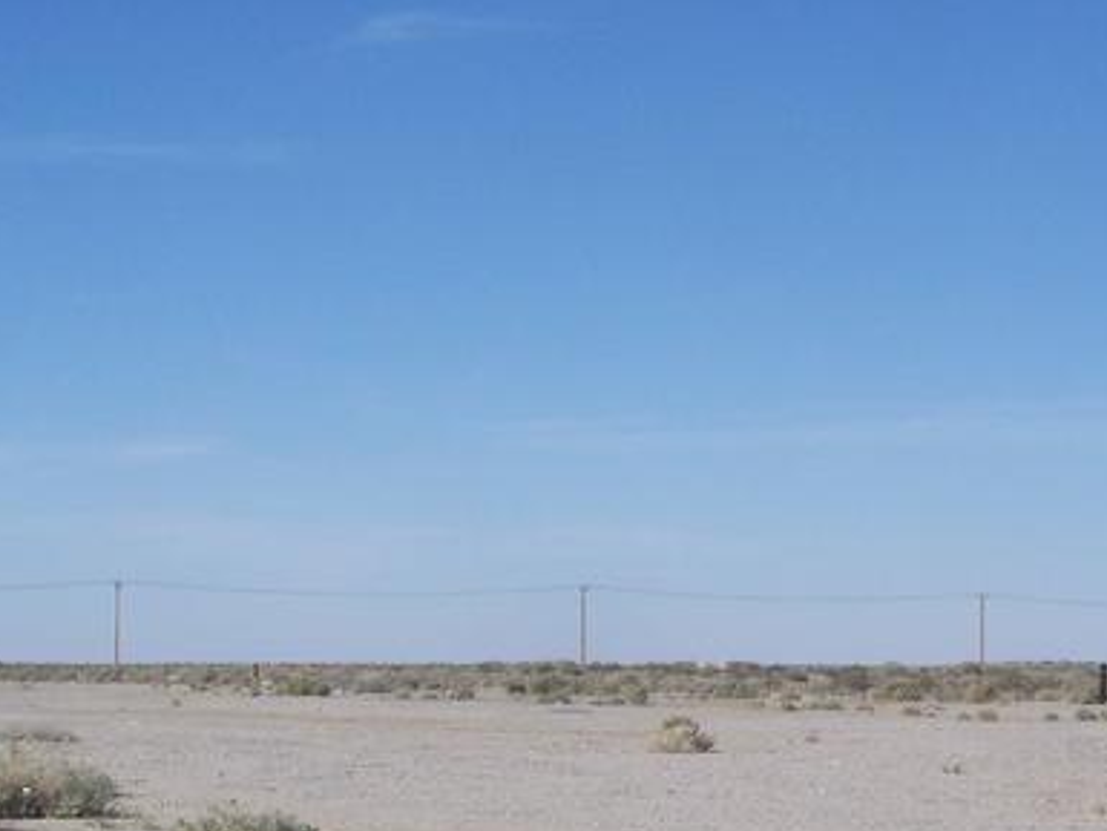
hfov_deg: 19.9
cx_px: 805
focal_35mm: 98
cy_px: 500
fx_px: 3135
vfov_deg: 15.1
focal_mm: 9.8
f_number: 4.5
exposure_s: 1/640
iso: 64
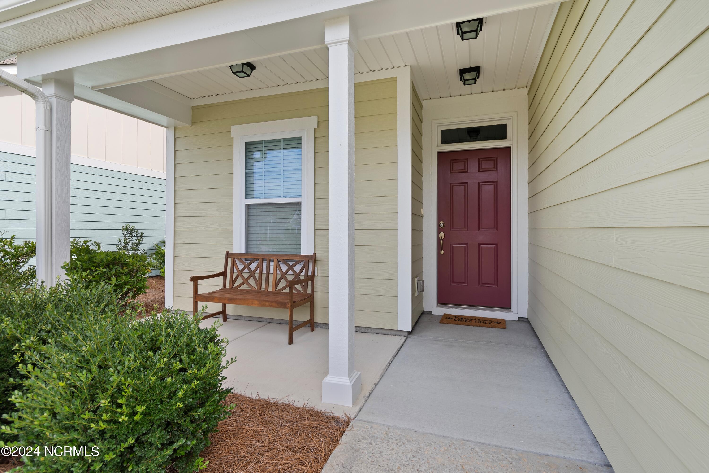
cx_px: 354
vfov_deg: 70.4
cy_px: 236
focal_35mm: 17
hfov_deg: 93.3
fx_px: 335
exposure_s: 1/100
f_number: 5
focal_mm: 11.5
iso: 100
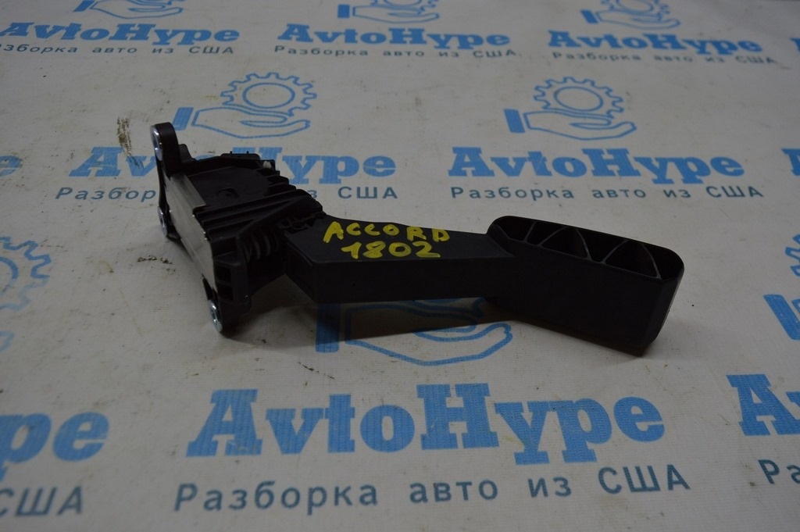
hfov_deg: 62.0
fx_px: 666
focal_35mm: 30
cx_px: 400
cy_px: 266
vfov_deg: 43.5
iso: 320
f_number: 5.6
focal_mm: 20
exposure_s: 1/125
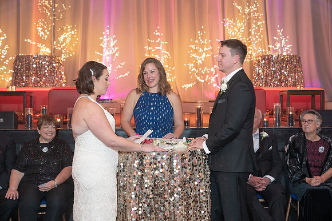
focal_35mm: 70
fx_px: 646
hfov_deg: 28.8
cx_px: 166
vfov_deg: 19.5
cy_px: 110
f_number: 4
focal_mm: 70
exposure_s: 1/125
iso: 4000
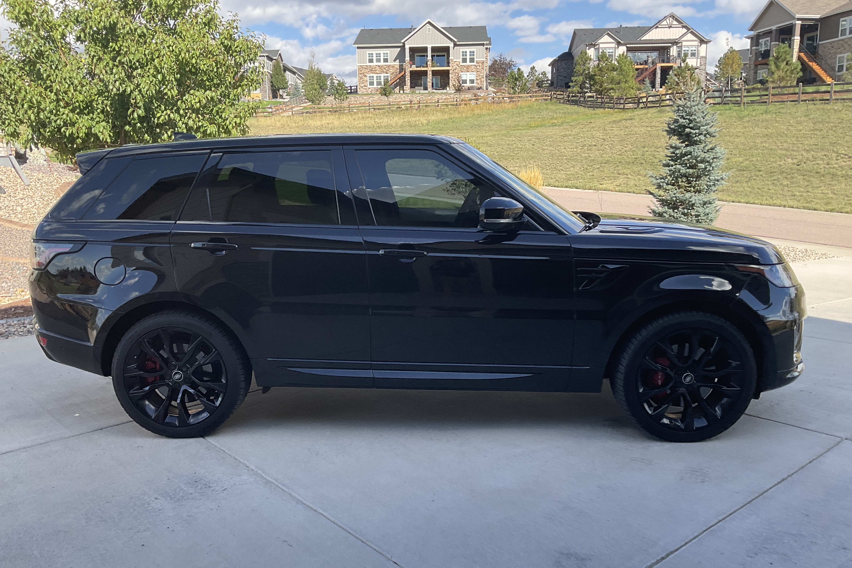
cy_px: 313
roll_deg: -0.2
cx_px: 415
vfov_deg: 42.3
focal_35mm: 31
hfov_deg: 60.3
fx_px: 734
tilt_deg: -9.7
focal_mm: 3
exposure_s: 1/580
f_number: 1.8
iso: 16
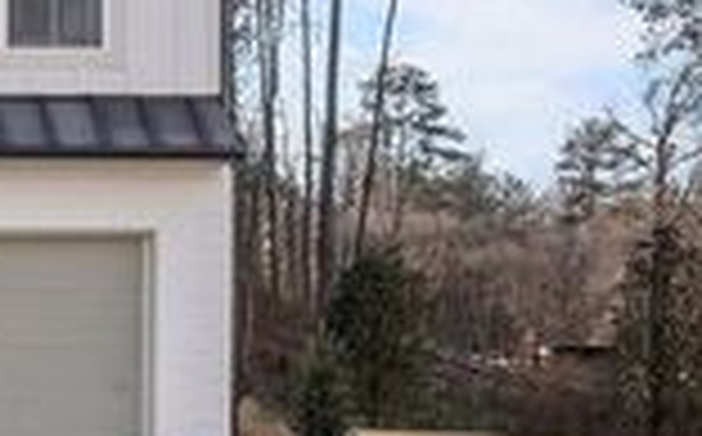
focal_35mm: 85
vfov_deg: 14.7
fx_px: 1624
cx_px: -202
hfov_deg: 22.0
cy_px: -119
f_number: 16
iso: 640
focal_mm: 26
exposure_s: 1/1600
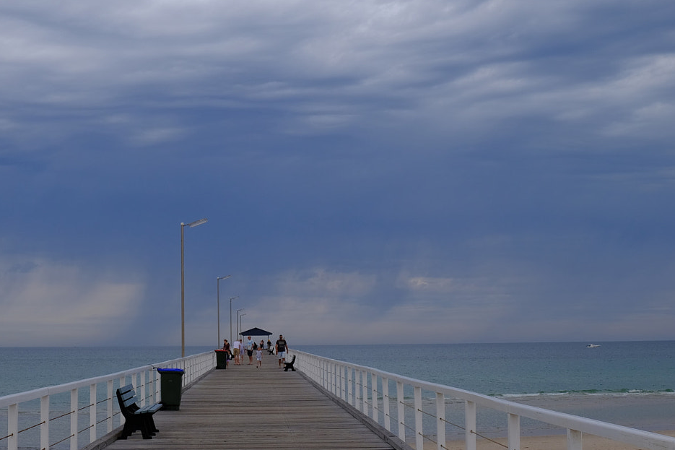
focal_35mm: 65
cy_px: 150
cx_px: 245
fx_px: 1218
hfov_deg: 30.8
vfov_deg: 20.8
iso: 200
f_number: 6.4
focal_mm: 25.4
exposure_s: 1/680
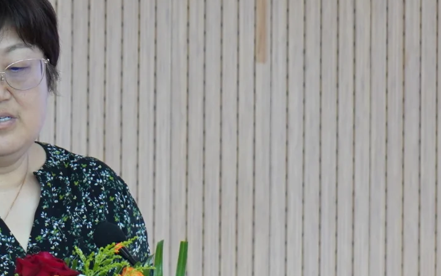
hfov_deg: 8.3
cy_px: 263
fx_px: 3030
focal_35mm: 252
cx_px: 13
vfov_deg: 5.2
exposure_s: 1/80
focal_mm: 69
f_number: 5.6
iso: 1000
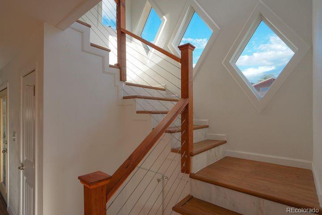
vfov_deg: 67.4
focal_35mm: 18
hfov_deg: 90.0
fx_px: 161
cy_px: 108
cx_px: 161
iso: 100
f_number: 4.5
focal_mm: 18
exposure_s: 1/60
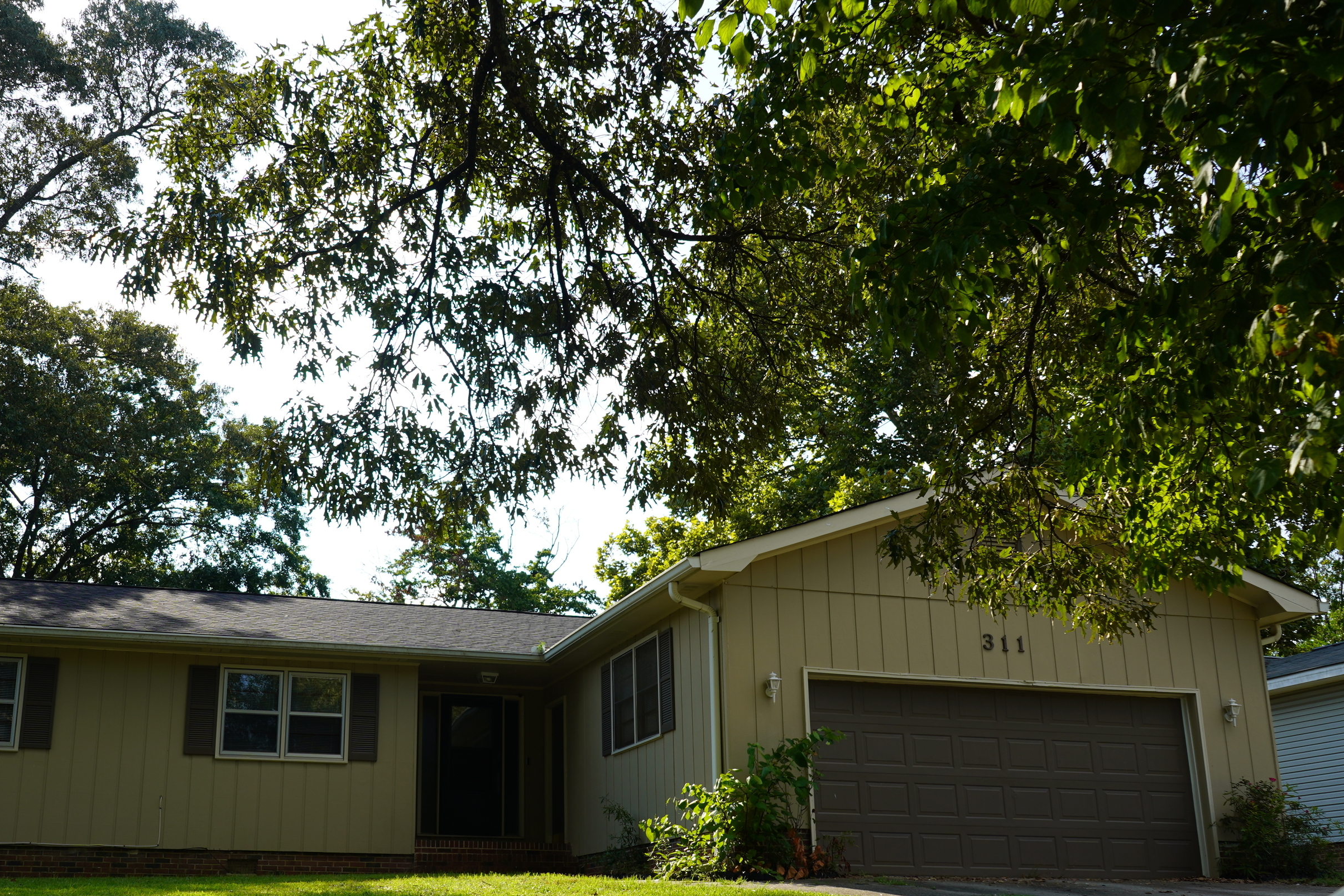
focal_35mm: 37
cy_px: 523
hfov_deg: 51.3
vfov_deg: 35.8
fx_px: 1381
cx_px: 489
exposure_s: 1/125
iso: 100
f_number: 8
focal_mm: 29
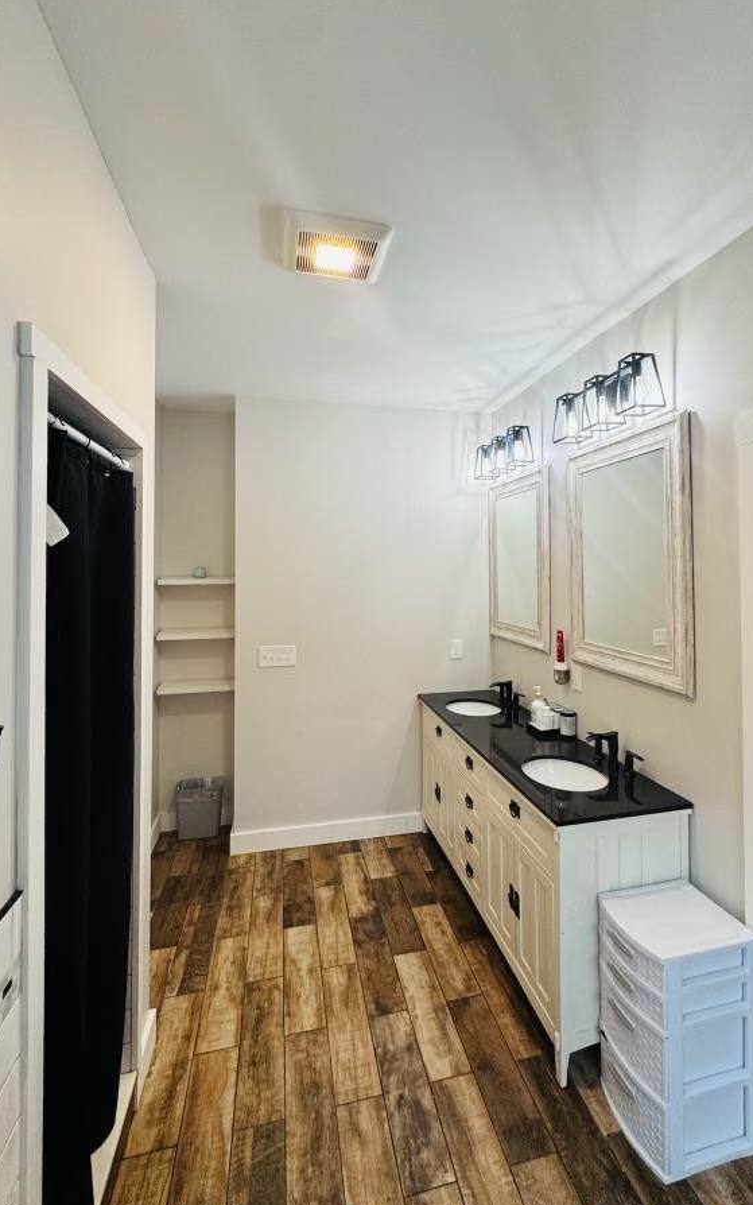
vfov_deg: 94.2
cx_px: 424
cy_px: 555
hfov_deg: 67.7
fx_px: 558
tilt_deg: +1.8
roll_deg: +1.4
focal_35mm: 17
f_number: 2.2
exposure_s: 1/120
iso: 100
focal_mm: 2.22
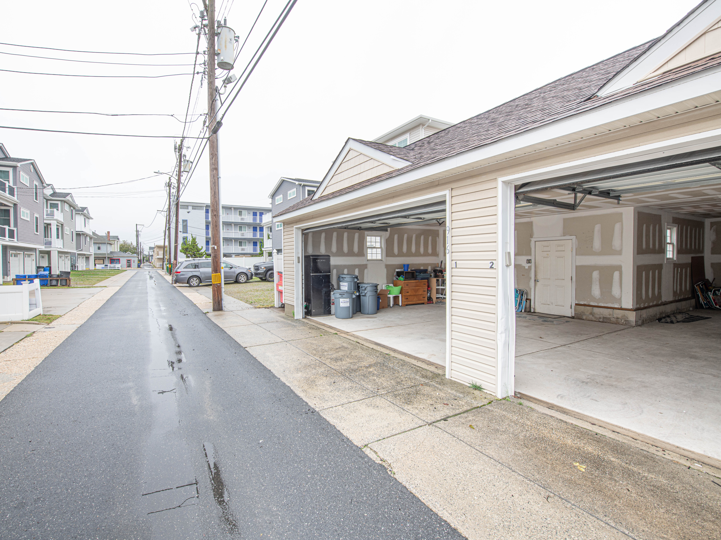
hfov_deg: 97.1
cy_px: 270
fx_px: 315
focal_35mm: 15
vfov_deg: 81.2
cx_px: 315
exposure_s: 1/30
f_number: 9
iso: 80
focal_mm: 14
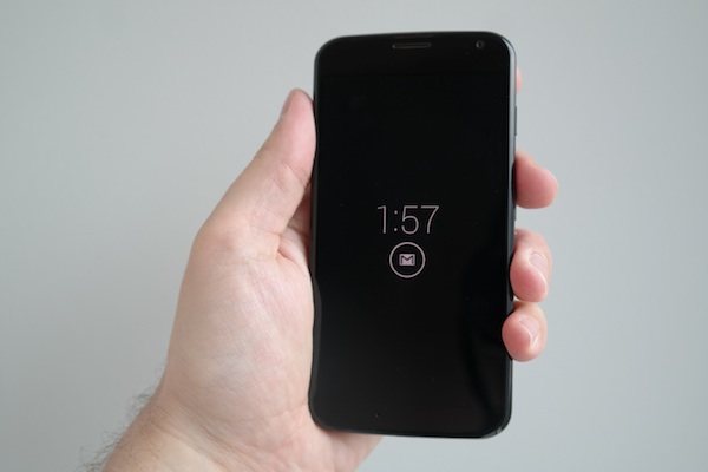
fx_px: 905
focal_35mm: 46
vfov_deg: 29.2
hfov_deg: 42.7
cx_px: 354
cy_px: 236
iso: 400
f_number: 4.5
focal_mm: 30
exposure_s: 1/50
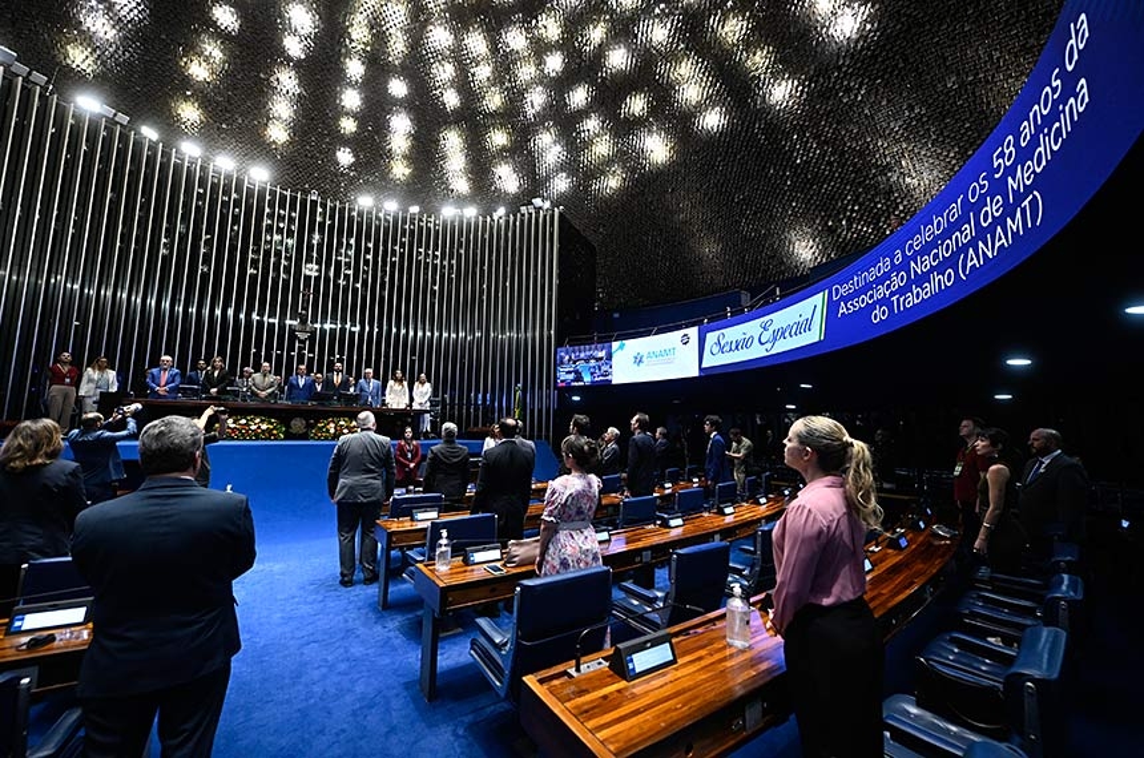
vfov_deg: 81.0
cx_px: 572
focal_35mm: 14
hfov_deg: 104.4
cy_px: 379
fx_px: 444
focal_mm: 14
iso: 3200
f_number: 4
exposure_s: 1/200
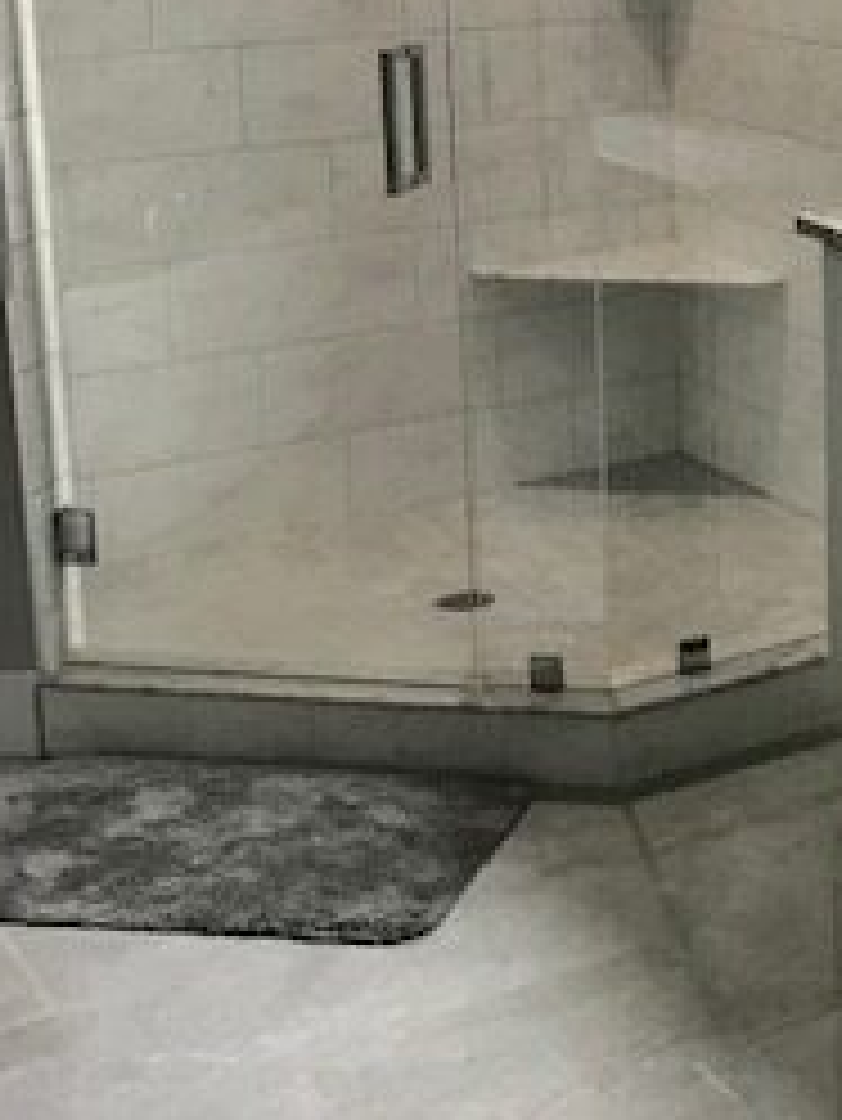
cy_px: 193
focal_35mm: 72
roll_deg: +0.3
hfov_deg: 19.2
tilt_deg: -9.9
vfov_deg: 26.4
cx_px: 1036
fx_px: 2333
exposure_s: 1/30
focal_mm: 3.99
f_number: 1.8
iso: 40
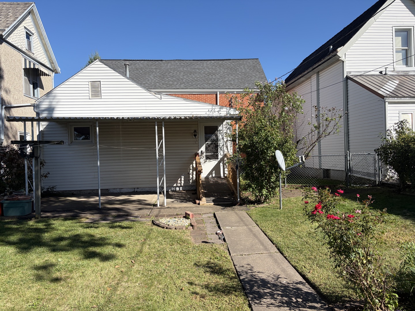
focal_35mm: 26
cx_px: 208
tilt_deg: +0.1
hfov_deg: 67.3
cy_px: 156
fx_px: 312
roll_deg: +1.6
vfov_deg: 53.1
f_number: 1.6
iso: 50
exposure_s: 1/3279
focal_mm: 5.96
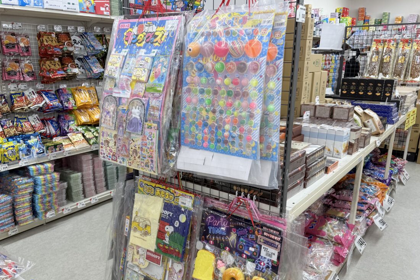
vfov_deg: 44.8
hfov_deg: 63.6
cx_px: 196
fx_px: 338
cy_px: 164
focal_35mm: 29
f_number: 1.78
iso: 64
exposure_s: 1/120
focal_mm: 6.76
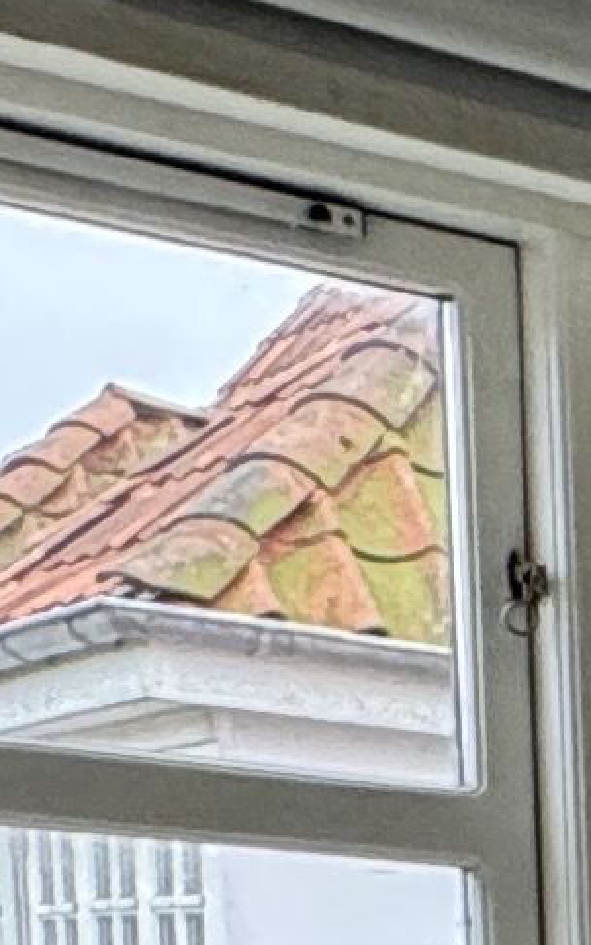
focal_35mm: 124
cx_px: 2159
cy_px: 1657
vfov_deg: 14.9
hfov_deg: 7.9
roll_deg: -2.8
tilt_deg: -8.8
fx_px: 3195
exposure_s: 1/99
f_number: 2.2
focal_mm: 2.22
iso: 250
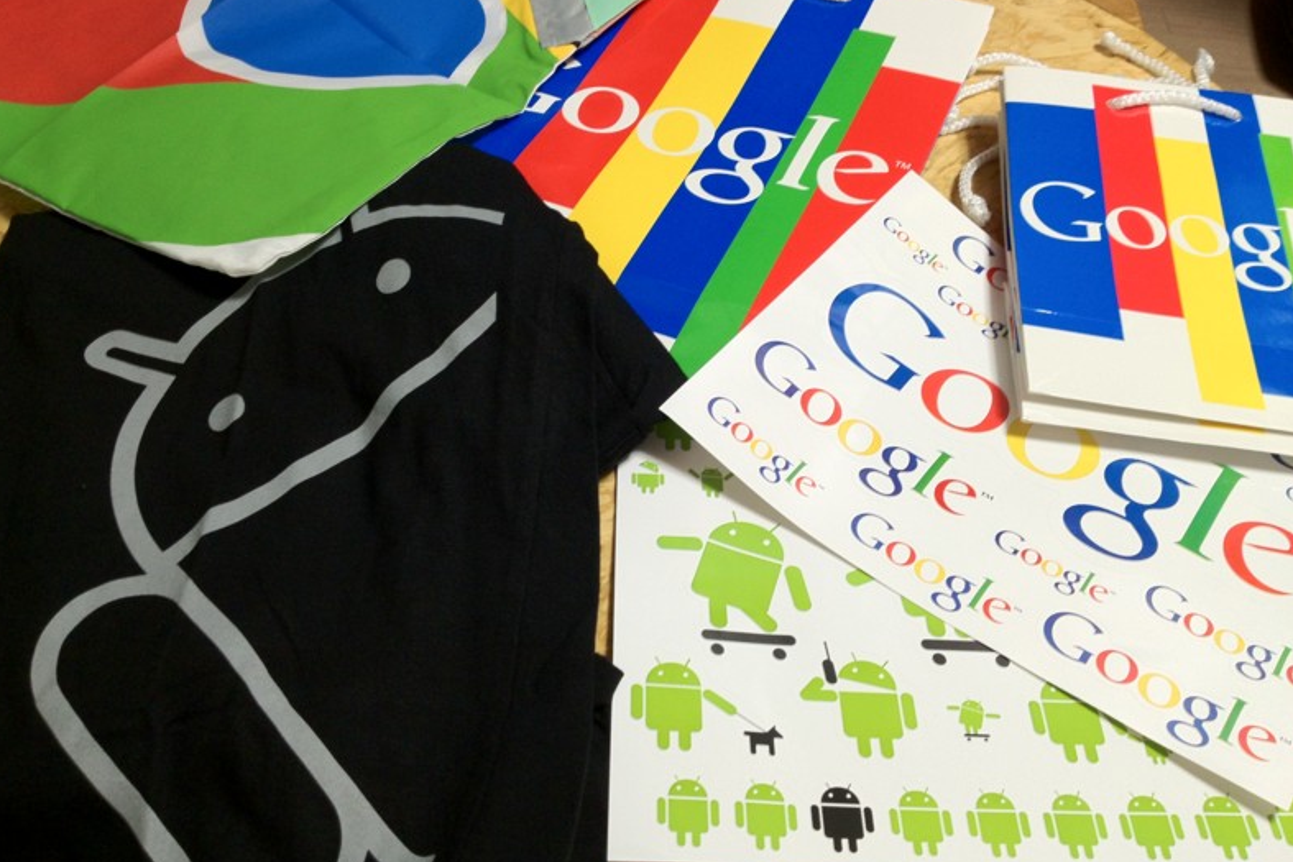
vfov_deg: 35.9
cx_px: 639
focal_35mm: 37
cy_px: 392
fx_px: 1329
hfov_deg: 51.9
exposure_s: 1/20
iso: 100
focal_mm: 4.28
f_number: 2.4
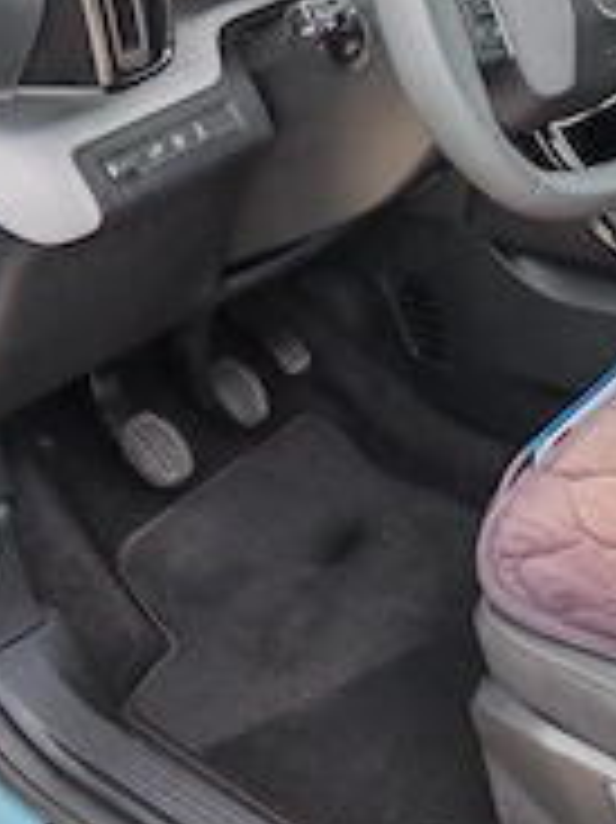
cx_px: 553
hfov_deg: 24.1
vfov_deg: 32.6
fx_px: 1402
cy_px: 338
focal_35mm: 59
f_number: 1.9
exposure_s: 1/170
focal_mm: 6.67
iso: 50
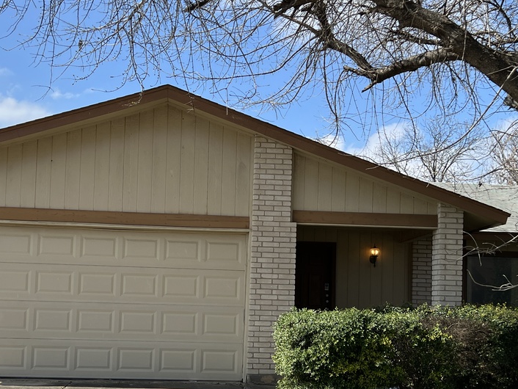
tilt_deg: +4.1
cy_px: 272
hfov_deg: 36.1
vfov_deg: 27.3
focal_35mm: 53
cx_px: 241
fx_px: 793
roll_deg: -1.6
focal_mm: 5.7
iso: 50
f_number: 1.5
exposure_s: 1/3704
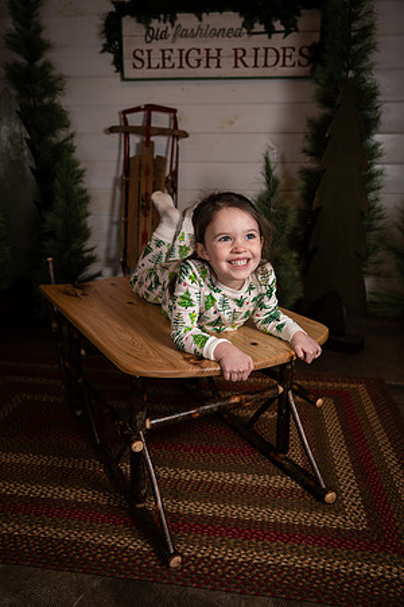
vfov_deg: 60.3
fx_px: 522
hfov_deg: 42.3
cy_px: 304
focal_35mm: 31
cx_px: 202
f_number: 4
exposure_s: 1/250
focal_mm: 31
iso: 320
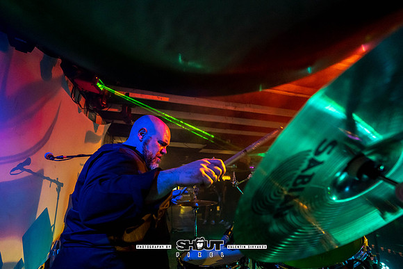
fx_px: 177
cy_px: 152
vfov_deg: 74.1
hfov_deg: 97.4
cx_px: 202
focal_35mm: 16
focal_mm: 14
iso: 3200
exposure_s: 1/250
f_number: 2.8
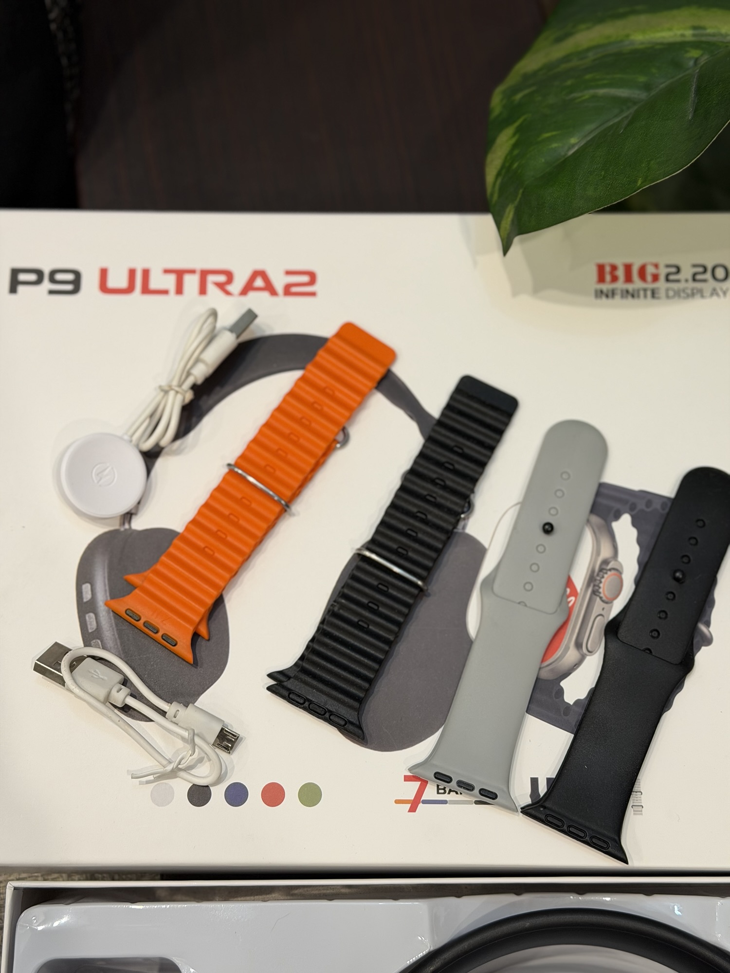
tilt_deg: -72.7
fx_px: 1350
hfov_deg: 30.3
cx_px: 365
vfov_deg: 39.7
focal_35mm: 48
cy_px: 486
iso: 125
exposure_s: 1/50
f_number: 1.78
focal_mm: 6.76
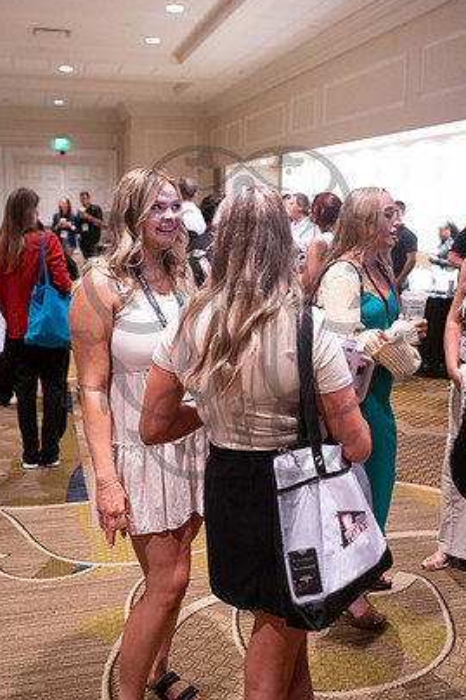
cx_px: 244
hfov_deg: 34.2
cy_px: 314
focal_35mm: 39
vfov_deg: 49.5
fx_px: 758
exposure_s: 1/100
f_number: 2.8
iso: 4000
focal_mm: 35
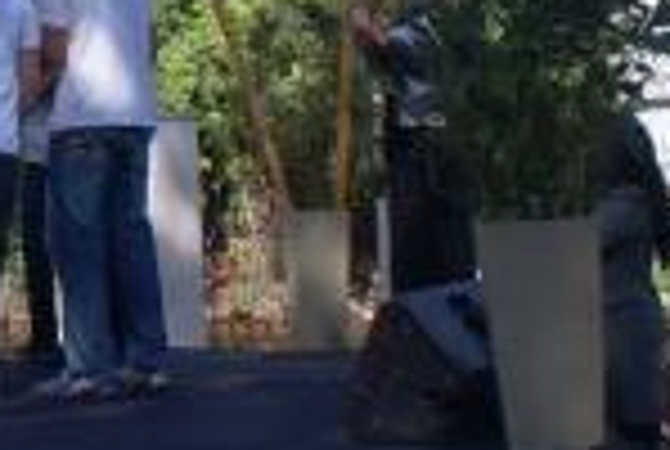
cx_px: -166
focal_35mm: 99
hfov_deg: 19.2
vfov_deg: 13.4
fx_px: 1846
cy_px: -144
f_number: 10
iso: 100
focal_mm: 22
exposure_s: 1/160
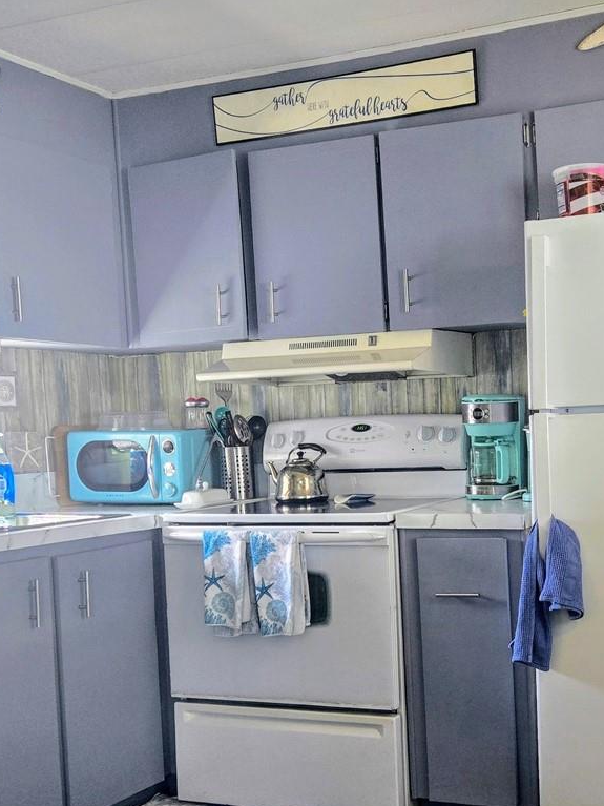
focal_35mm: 48
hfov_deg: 29.6
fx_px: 1117
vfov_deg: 39.5
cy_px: 493
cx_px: 474
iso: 100
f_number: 1.8
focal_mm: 5.4
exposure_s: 1/120
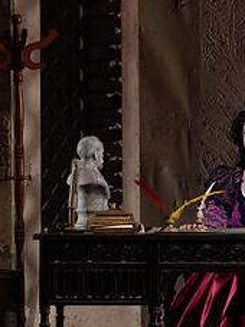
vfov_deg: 4.0
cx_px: 138
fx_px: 4638
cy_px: 166
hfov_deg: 3.0
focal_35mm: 491
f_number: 7.1
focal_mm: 200
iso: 3200
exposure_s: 1/250
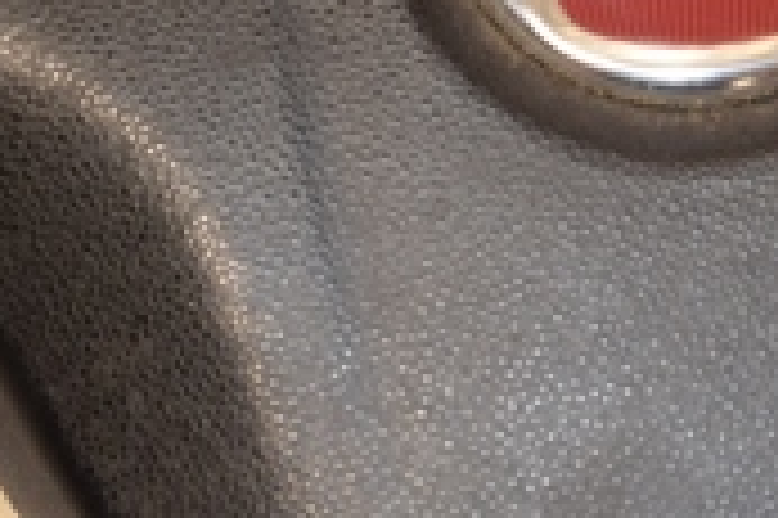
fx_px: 3584
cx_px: 630
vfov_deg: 8.2
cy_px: 144
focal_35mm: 166
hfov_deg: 12.3
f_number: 5.6
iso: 280
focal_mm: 30
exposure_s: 1/125
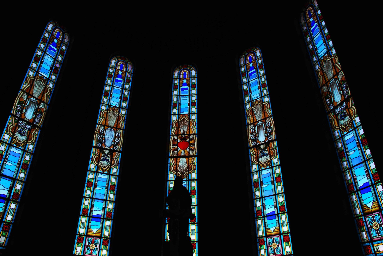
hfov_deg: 67.3
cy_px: 128
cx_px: 192
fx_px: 288
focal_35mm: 27
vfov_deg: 48.0
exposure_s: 1/125
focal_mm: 18
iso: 400
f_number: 7.1
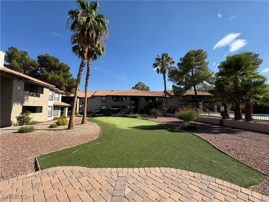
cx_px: 134
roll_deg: -0.2
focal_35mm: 14
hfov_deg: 102.1
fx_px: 109
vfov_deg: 85.7
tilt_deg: +4.3
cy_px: 101
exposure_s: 1/1299
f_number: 2.2
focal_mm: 2.22
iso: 50
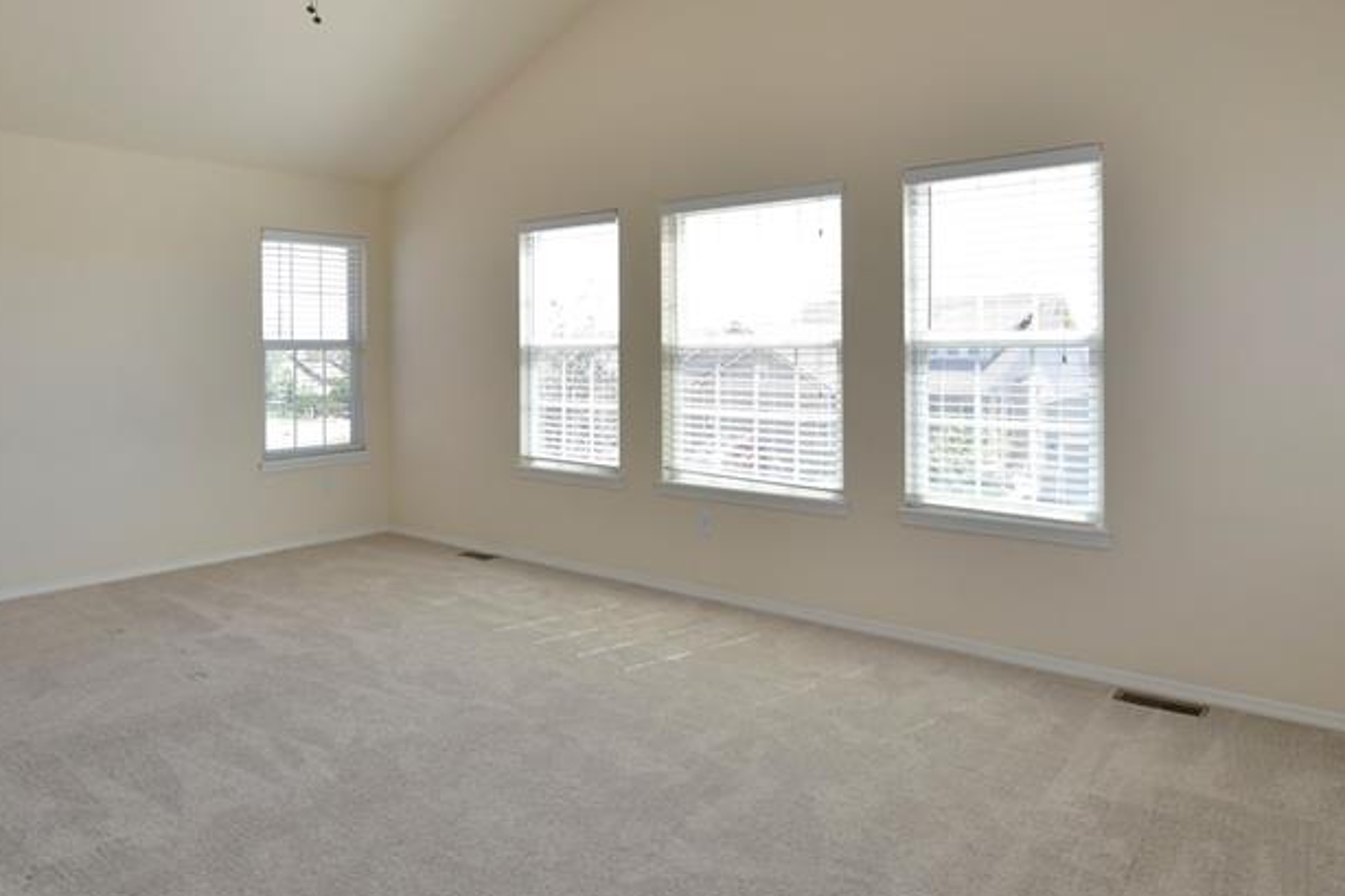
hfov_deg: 71.2
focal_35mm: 25
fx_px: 934
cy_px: 359
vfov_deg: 50.9
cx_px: 580
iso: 1250
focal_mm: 15
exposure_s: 1/160
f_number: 10
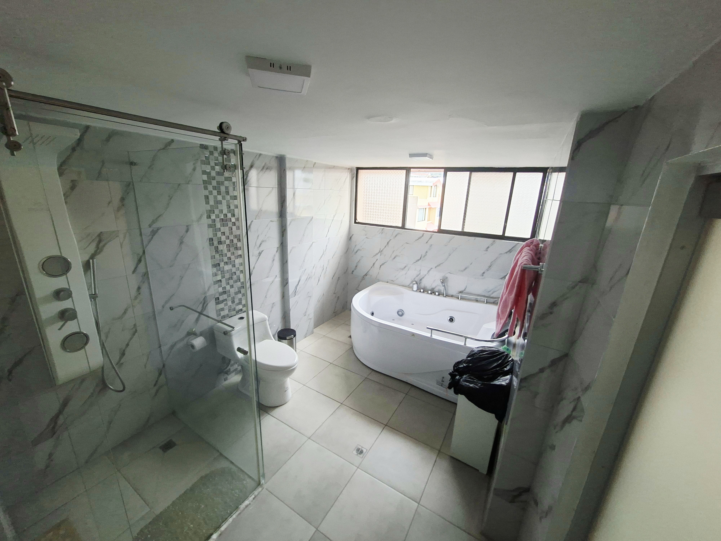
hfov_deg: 106.2
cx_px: 360
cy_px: 270
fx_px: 271
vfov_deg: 89.9
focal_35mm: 13
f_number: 2.2
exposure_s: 1/40
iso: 125
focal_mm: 1.74
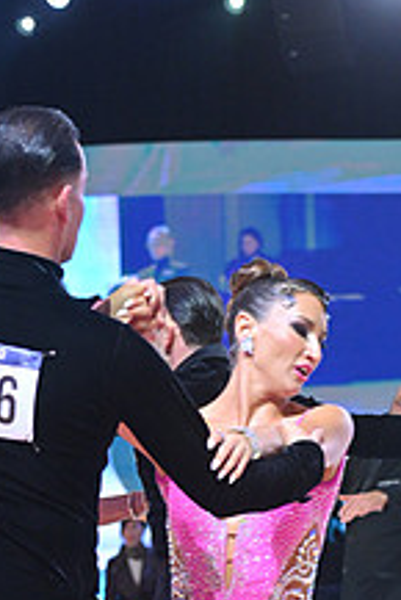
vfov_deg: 10.8
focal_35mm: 187
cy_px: 752
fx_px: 3119
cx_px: 187
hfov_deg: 7.4
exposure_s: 1/250
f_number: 4
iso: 2000
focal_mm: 70
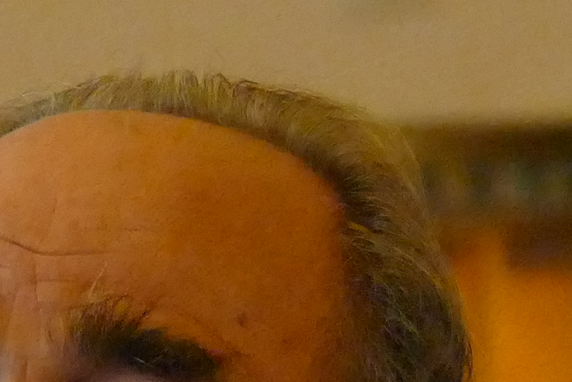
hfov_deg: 2.1
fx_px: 15291
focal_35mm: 962
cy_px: 949
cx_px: 108
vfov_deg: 1.4
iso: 3200
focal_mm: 63.88
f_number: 4
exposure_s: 1/100
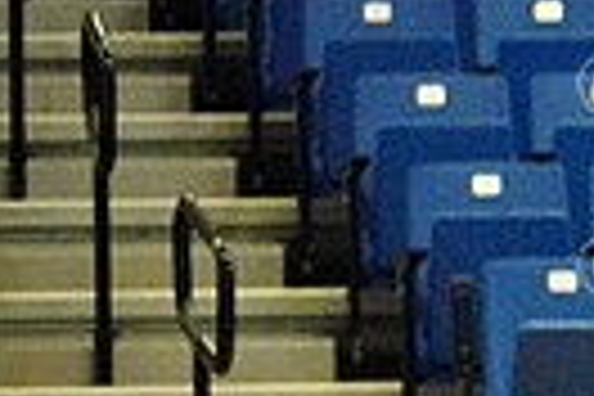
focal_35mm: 657
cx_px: 1228
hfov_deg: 3.1
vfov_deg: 2.1
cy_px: 538
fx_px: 10840
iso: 25600
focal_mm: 150
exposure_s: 1/1600
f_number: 2.8
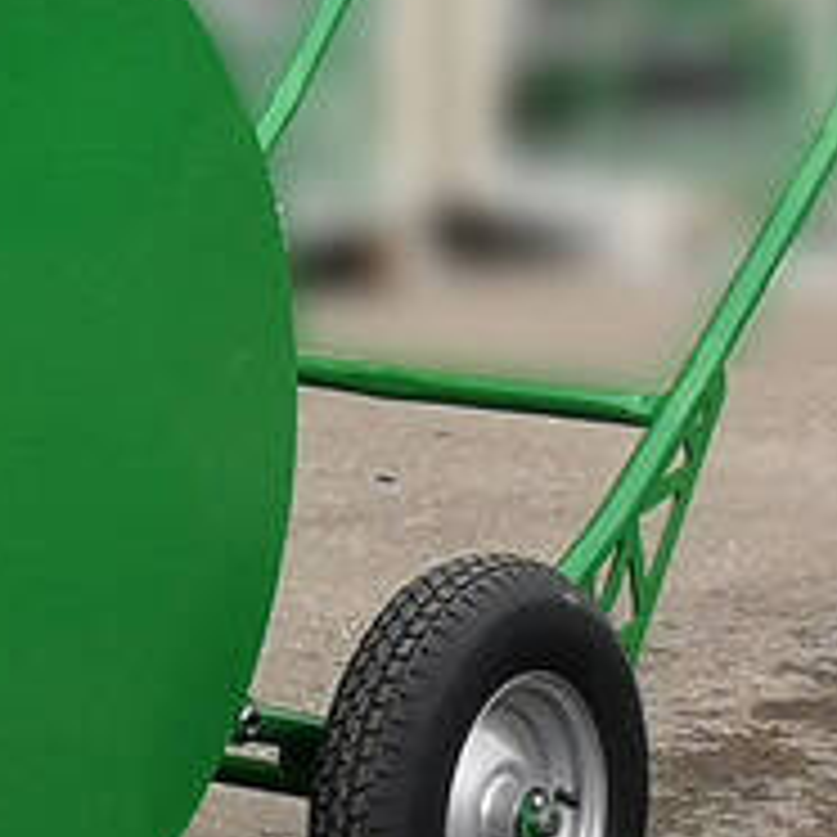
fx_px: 1751
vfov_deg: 26.9
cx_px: 0
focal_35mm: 64
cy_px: 479
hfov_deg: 25.6
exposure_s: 1/378
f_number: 2.2
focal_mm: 2.35
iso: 50
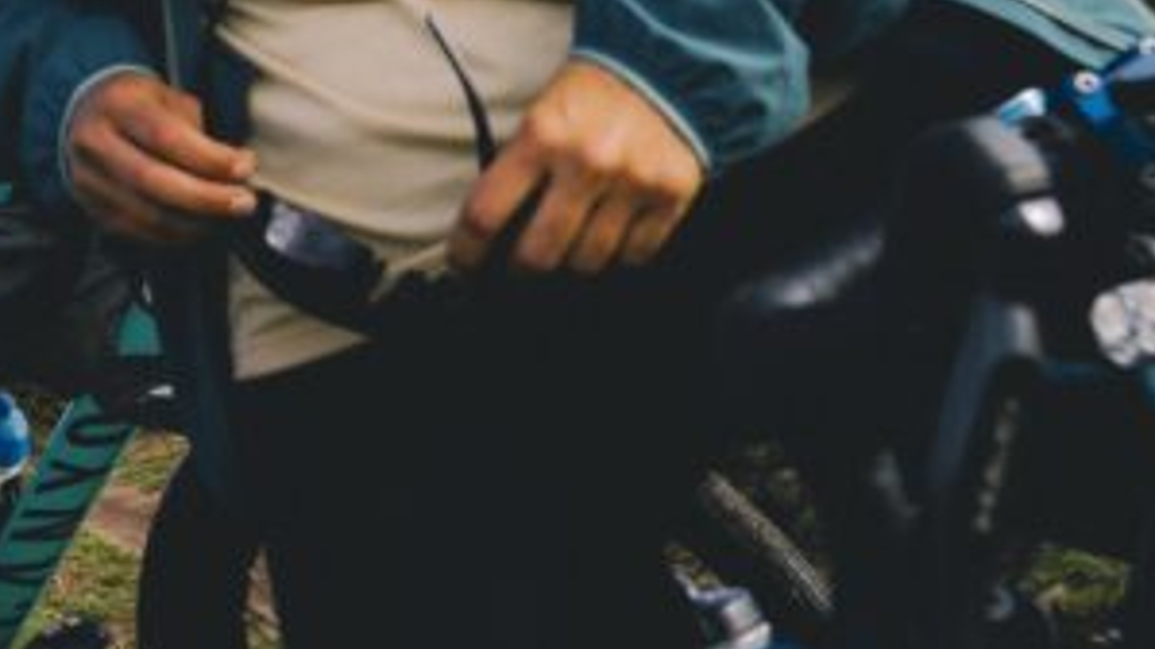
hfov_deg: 23.0
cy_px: -214
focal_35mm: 87
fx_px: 2664
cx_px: -112
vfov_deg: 13.4
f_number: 5.6
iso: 400
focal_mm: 31
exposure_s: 1/1000
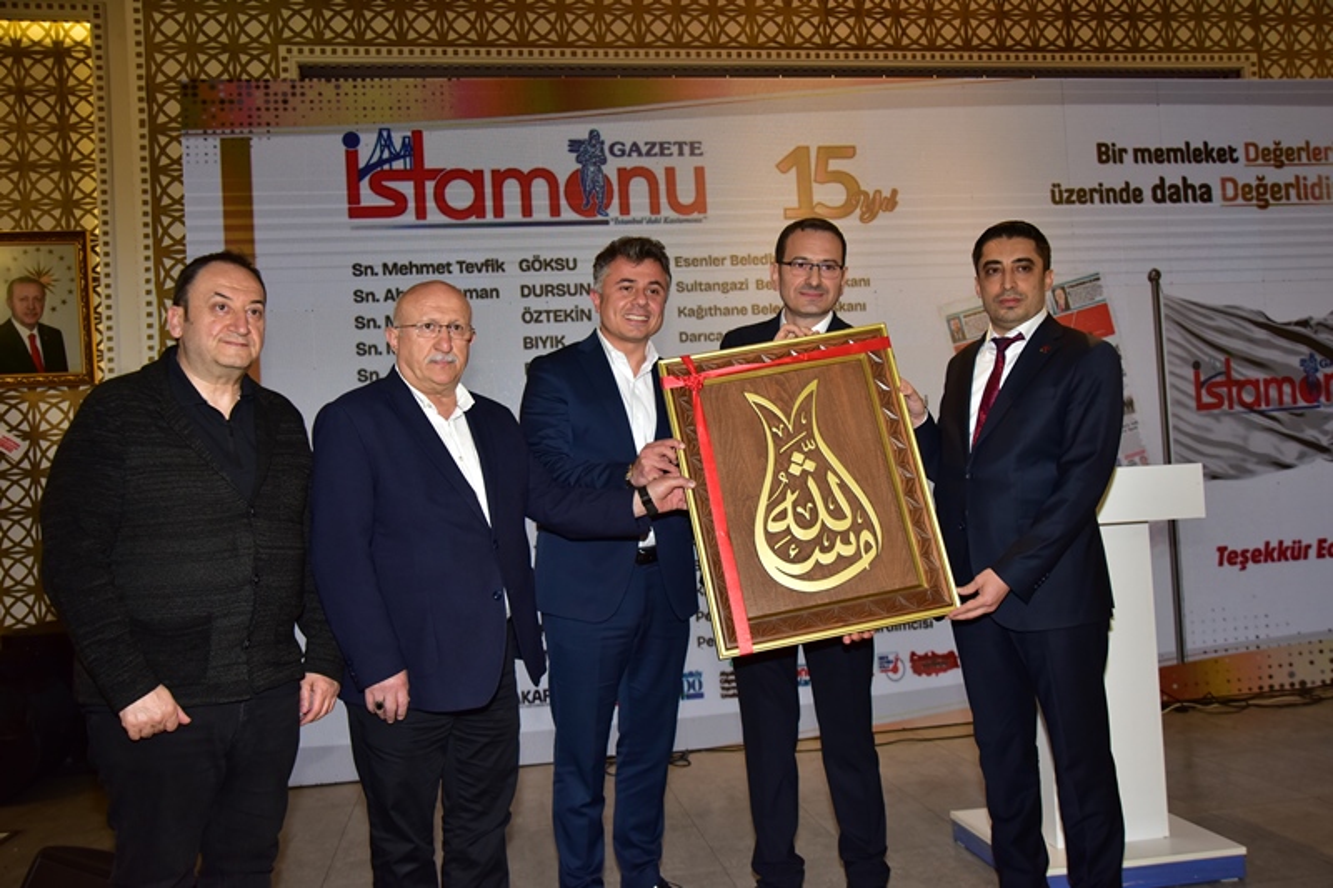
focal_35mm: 30
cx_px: 666
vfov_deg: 43.6
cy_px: 444
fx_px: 1111
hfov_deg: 61.9
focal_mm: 30
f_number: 4.5
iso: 640
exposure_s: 1/125
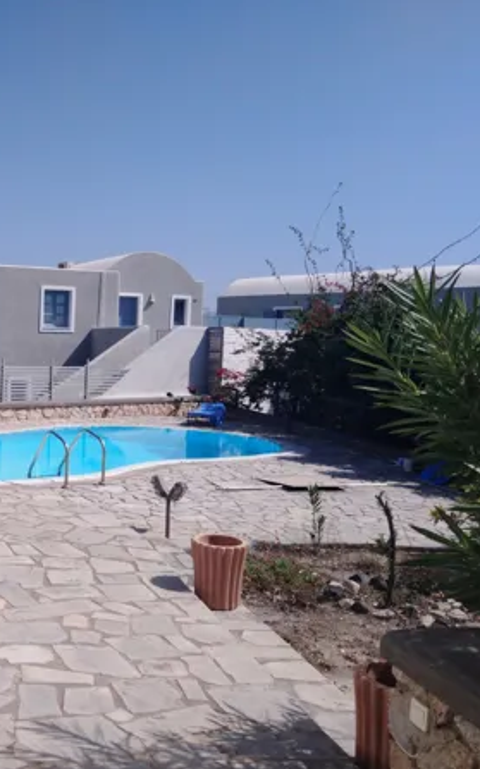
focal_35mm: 37
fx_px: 775
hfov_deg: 31.5
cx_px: -12
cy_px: 384
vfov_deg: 52.8
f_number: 2.2
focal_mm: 3.46
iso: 101
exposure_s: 1/2228
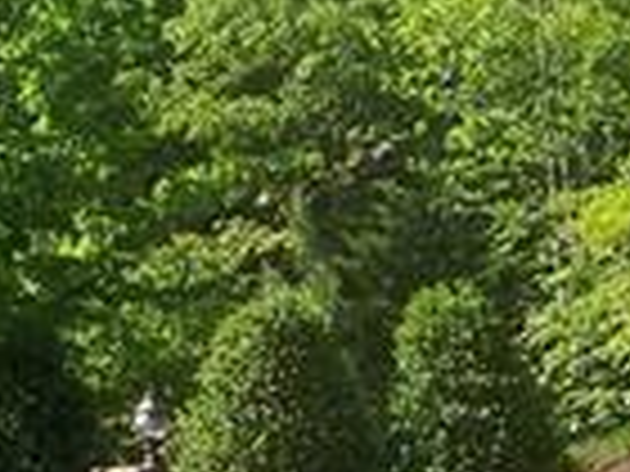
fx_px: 2985
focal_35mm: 164
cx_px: -18
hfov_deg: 11.9
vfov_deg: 9.0
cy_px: 126
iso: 67
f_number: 2.8
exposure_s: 1/640
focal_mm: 5.85
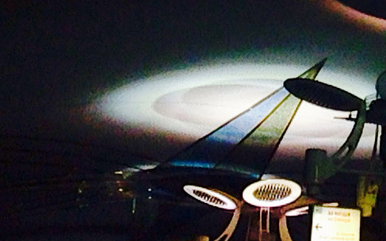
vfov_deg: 11.0
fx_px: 1209
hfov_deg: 17.4
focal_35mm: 115
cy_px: -99
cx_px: 440
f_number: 2.4
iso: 200
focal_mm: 4.12
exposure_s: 1/281
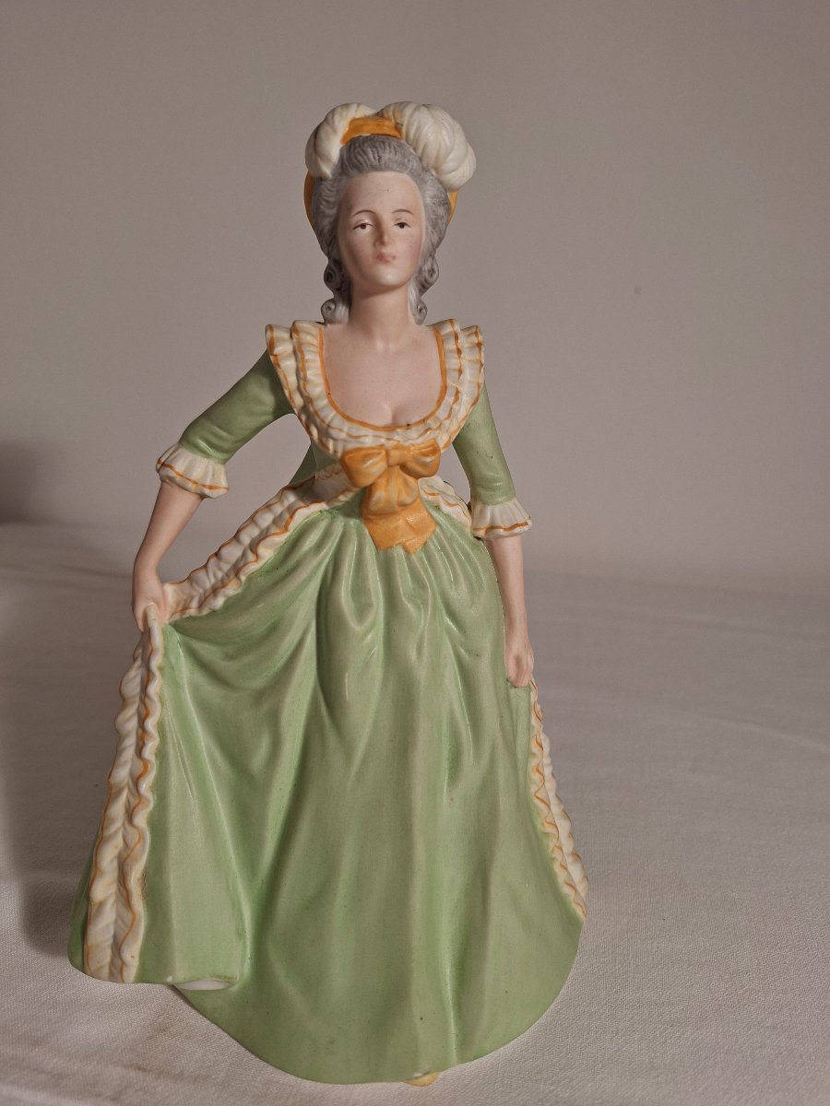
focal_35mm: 23
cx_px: 415
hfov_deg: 58.9
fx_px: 735
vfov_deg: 73.9
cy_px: 553
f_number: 1.8
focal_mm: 5.54
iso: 64
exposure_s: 1/100
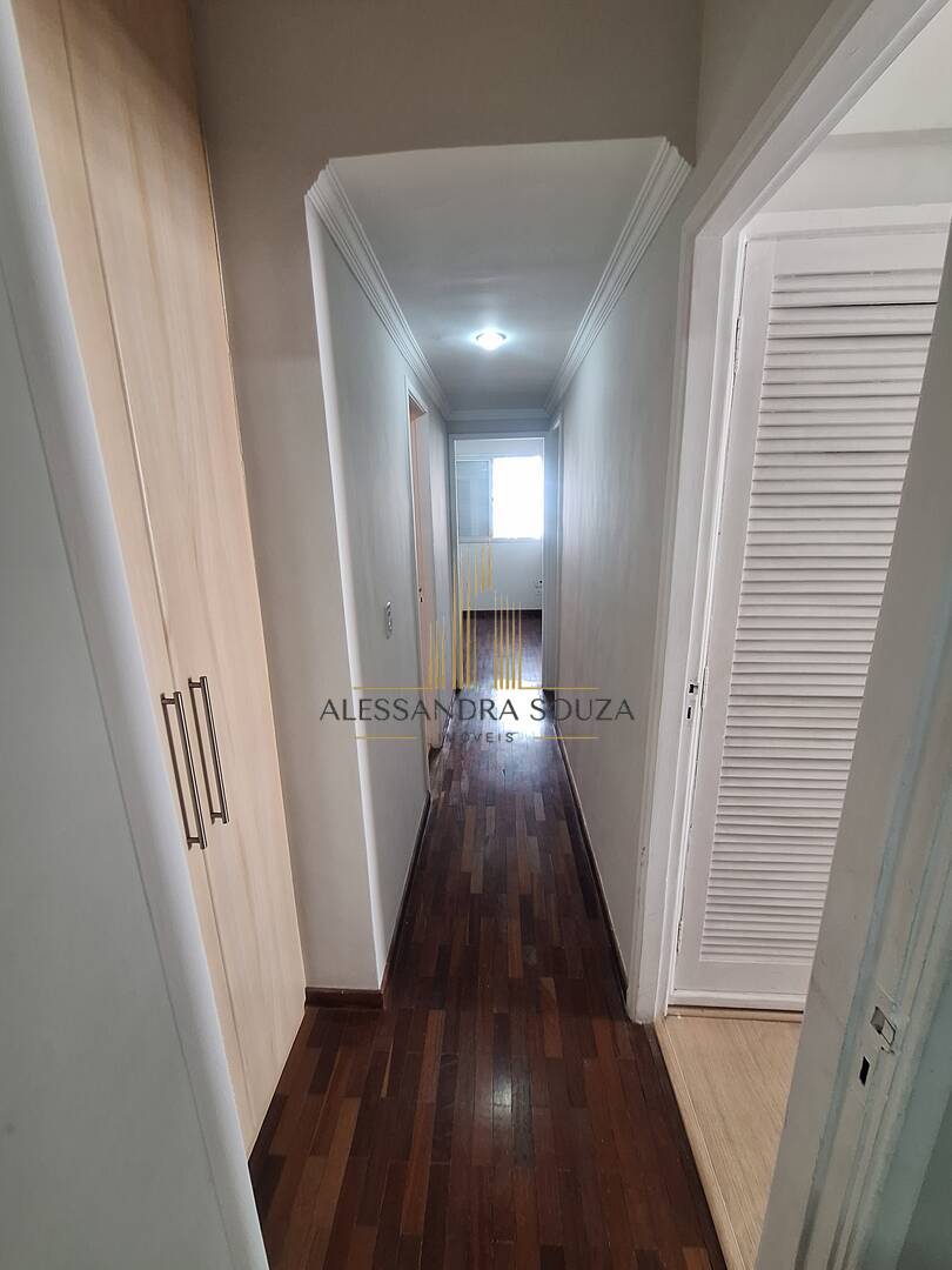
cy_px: 635
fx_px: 477
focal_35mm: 13
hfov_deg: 89.9
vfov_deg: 106.2
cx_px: 476
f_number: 2.2
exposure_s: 1/40
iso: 125
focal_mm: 1.74
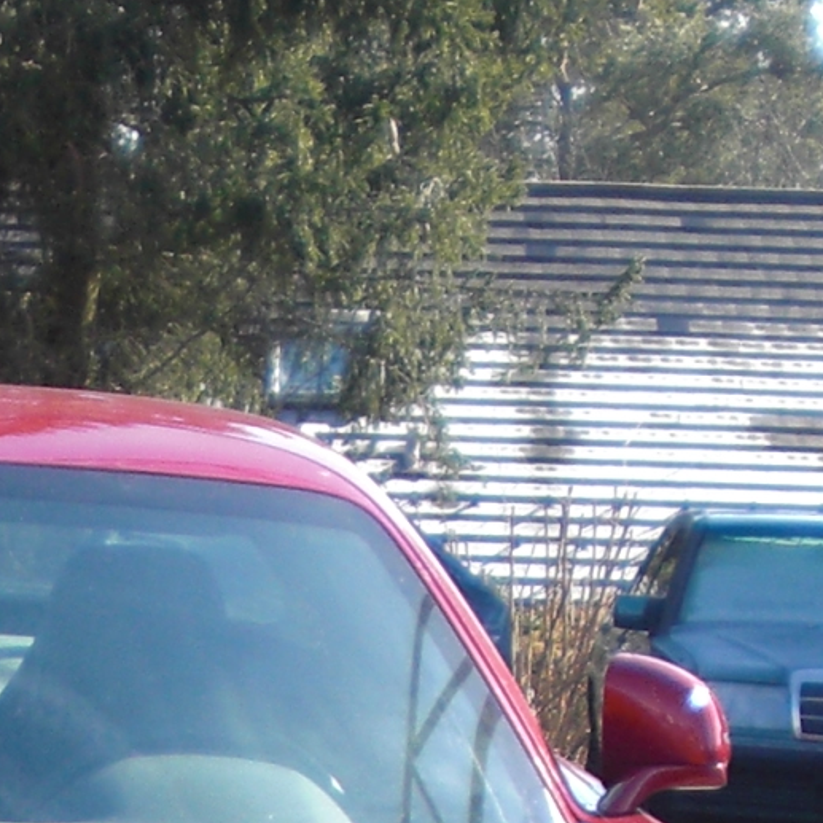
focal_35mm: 183
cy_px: 1675
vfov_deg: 9.0
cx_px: -180
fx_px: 4922
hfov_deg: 9.4
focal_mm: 6.3
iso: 64
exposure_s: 1/320
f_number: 3.1
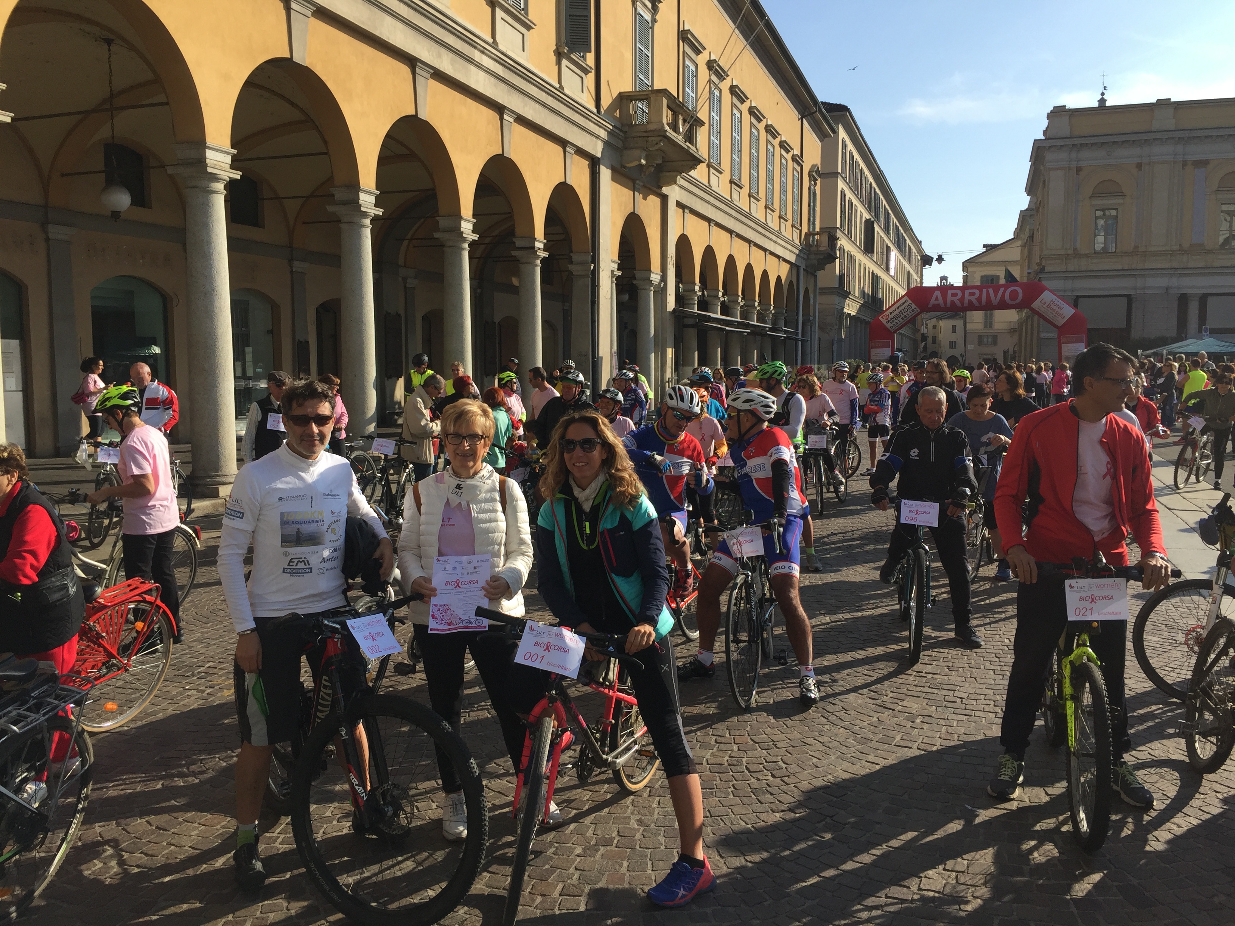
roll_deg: -1.3
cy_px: 463
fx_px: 1035
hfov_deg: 61.7
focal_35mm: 29
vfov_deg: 48.2
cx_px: 618
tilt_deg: -5.2
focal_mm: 4.15
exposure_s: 1/1799
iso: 32
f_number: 2.2
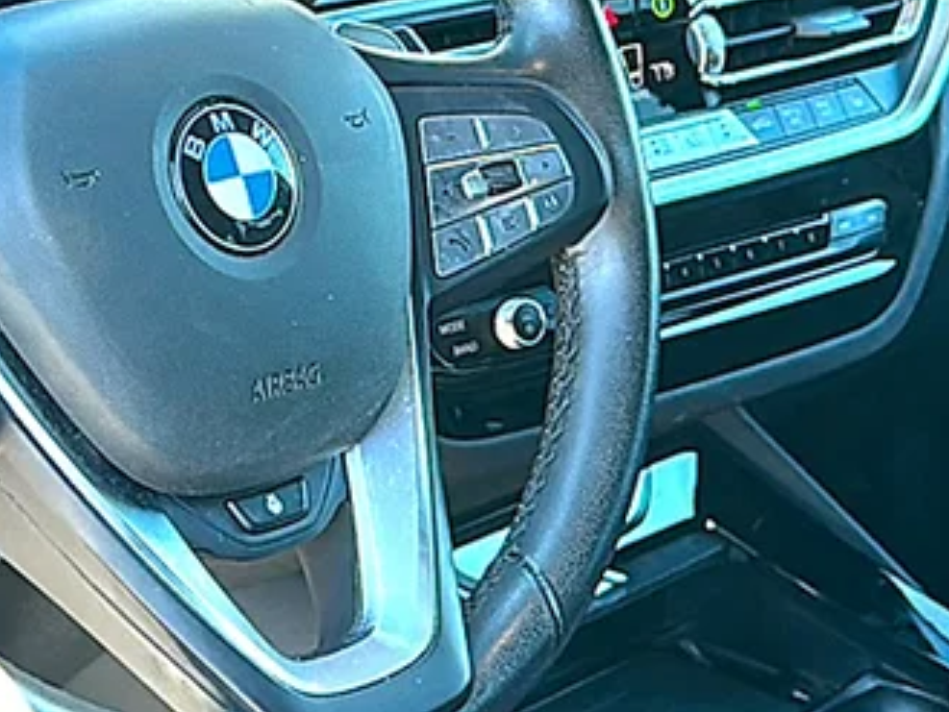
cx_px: 323
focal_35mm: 85
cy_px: 295
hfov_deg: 22.9
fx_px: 2331
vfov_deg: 17.4
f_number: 1.78
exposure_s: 1/203
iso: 100
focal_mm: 6.86
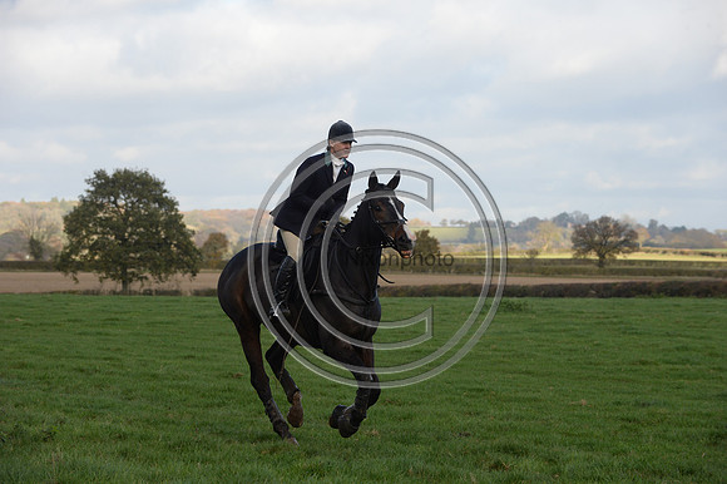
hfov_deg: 15.8
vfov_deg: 10.5
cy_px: 242
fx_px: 2624
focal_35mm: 130
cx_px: 364
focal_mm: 130
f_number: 6.3
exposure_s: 1/1000
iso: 800
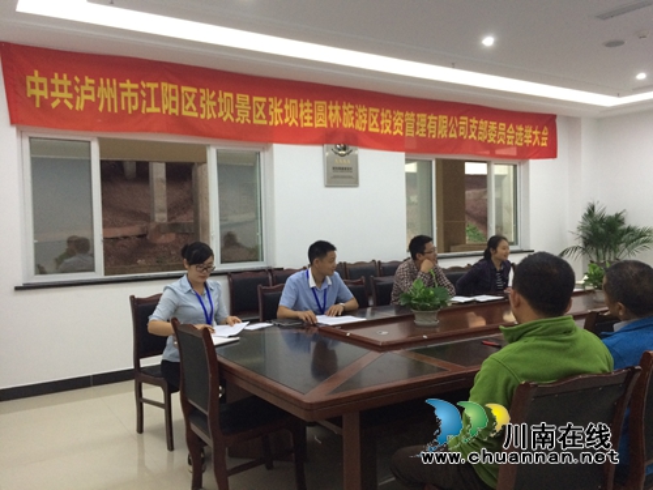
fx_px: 547
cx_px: 326
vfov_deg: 48.2
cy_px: 245
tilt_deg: -4.0
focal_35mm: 29
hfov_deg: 61.7
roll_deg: -0.8
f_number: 2.2
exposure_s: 1/33
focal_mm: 4.15
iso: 250
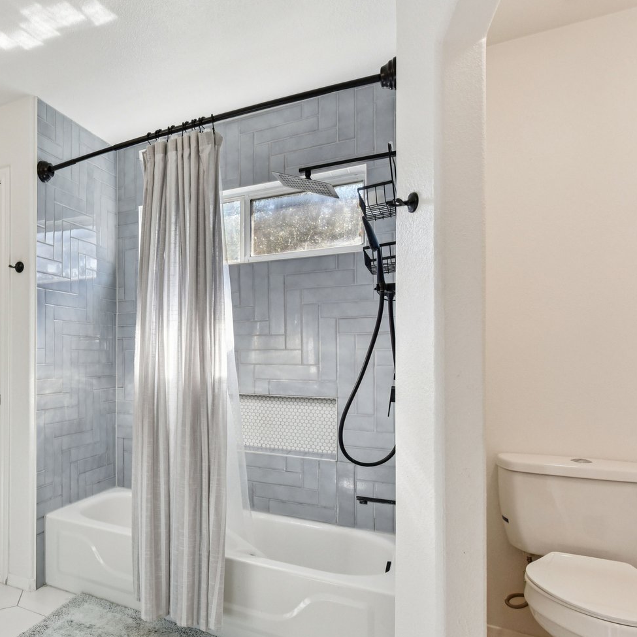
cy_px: 348
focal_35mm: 25
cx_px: 42
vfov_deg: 62.8
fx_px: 520
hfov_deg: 53.5
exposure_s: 1/100
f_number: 8
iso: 800
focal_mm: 14
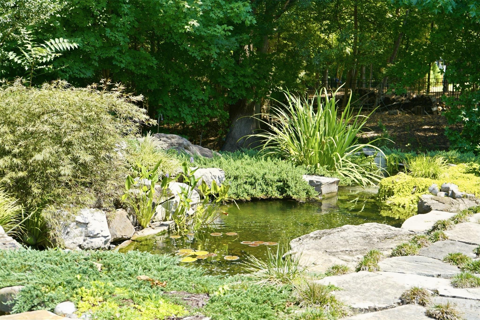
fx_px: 693
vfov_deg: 26.0
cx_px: 240
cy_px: 160
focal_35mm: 52
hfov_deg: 38.2
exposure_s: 1/80
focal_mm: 52
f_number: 5.6
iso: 100
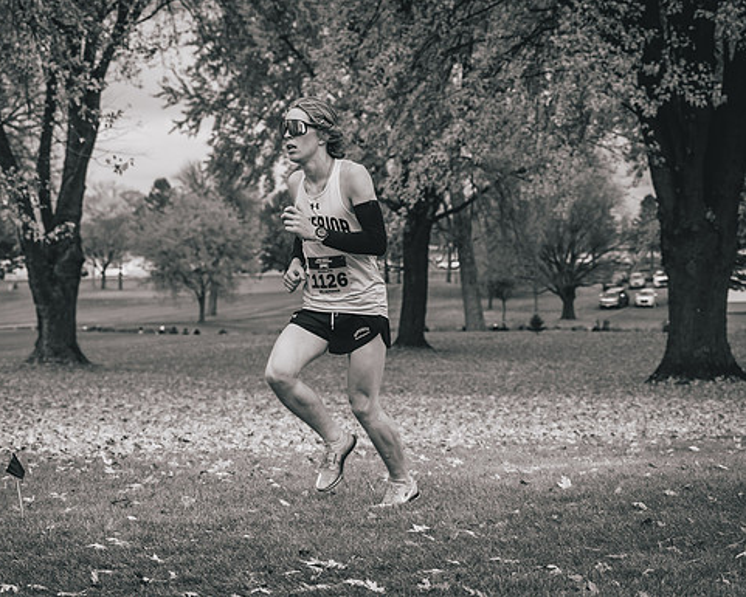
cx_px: 365
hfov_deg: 20.4
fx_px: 2076
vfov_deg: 16.4
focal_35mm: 94
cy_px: 298
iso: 400
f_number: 6.3
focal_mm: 76
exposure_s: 1/800
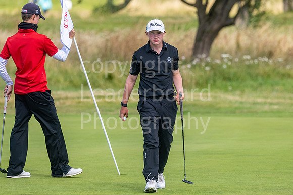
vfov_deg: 2.4
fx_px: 4572
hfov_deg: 3.7
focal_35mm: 562
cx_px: 183
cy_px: 99
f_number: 5
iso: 250
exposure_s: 1/1600
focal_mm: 300
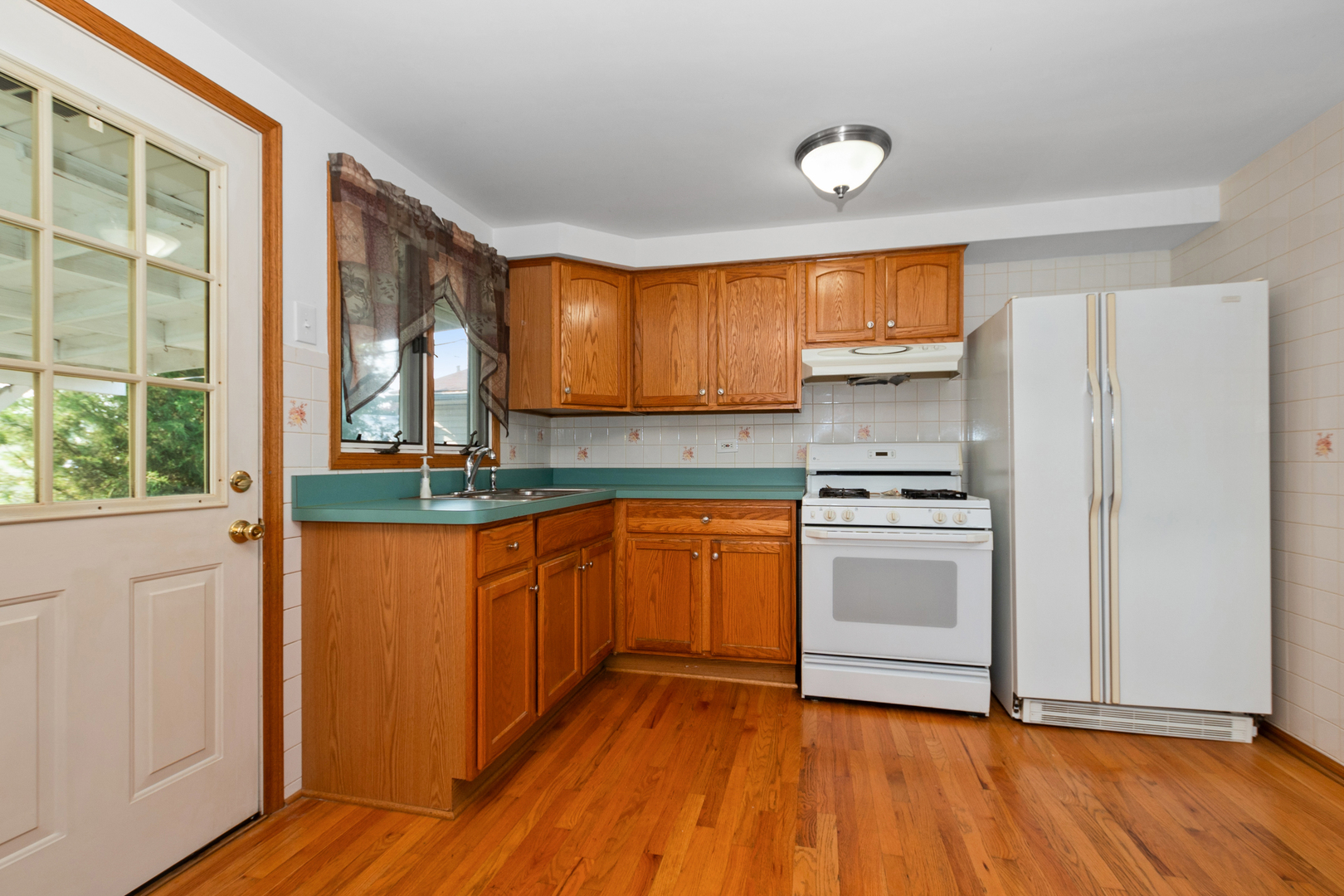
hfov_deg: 100.4
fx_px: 560
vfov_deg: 77.3
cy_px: 448
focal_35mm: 15
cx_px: 672
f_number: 7.1
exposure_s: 1/30
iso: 250
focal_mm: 10
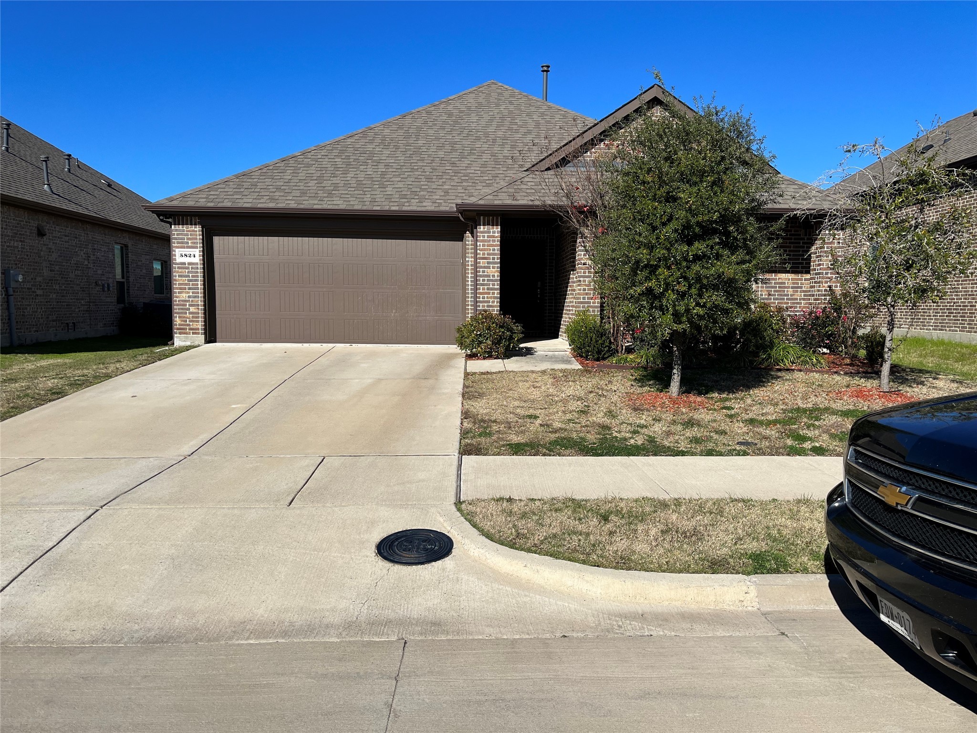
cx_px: 488
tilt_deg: -4.6
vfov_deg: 53.1
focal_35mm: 26
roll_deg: -0.7
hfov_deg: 67.3
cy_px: 366
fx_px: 734
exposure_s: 1/4854
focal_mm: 5.1
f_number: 1.6
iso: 50
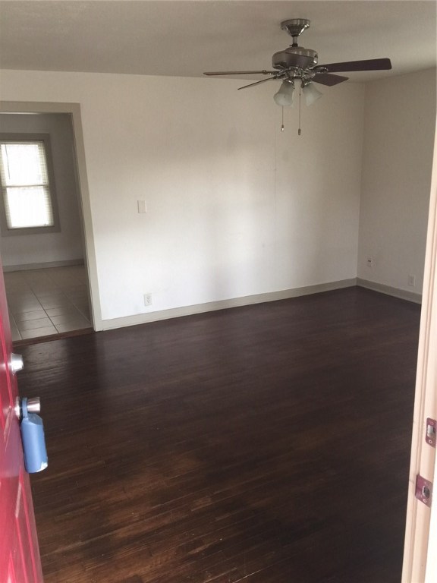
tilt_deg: -13.1
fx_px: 488
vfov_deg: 61.7
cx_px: 218
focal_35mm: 29
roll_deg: +1.6
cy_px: 292
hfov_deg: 48.2
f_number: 2.2
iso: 40
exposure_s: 1/15
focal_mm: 4.15
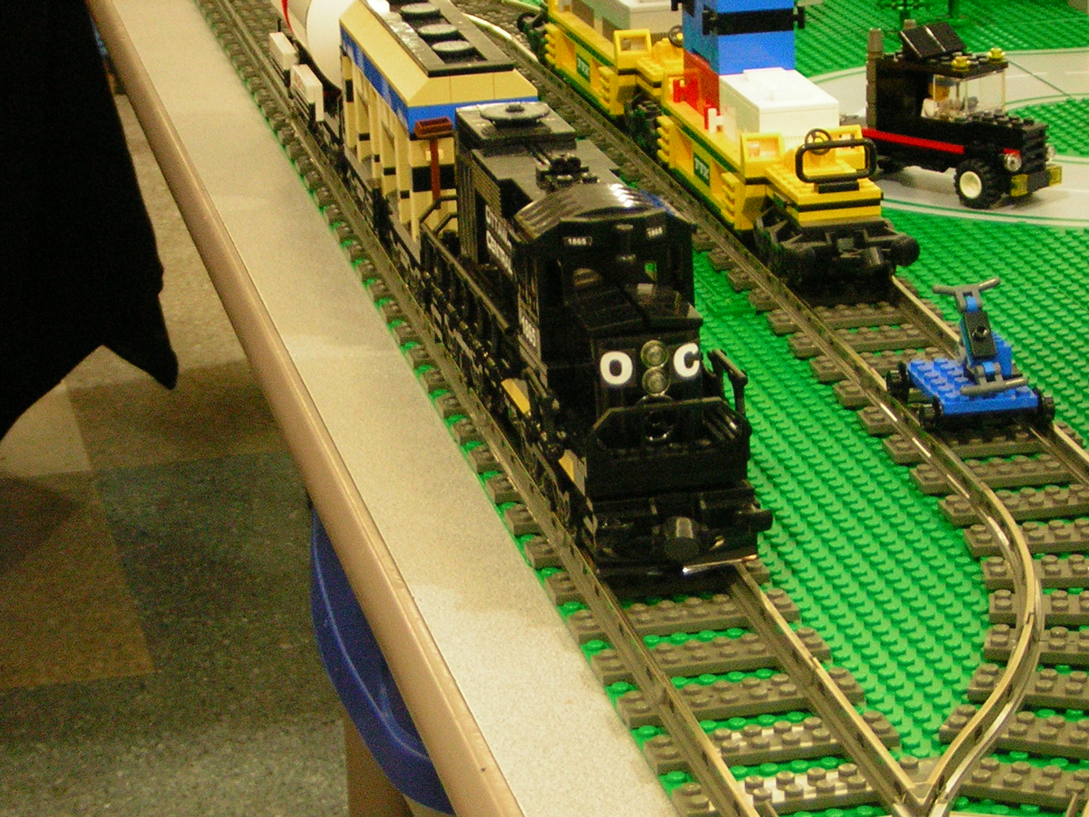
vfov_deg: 13.7
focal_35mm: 108
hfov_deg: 18.2
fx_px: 3398
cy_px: 408
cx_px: 544
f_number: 4.7
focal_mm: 14.1
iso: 175
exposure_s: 1/5.9
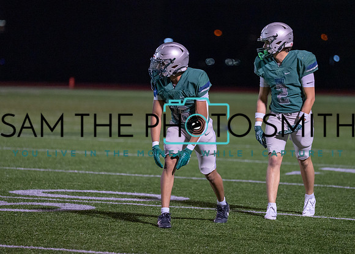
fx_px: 2276
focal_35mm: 226
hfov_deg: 8.9
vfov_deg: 6.4
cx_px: 182
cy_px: 126
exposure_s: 1/1000
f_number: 2.8
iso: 2500
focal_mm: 178
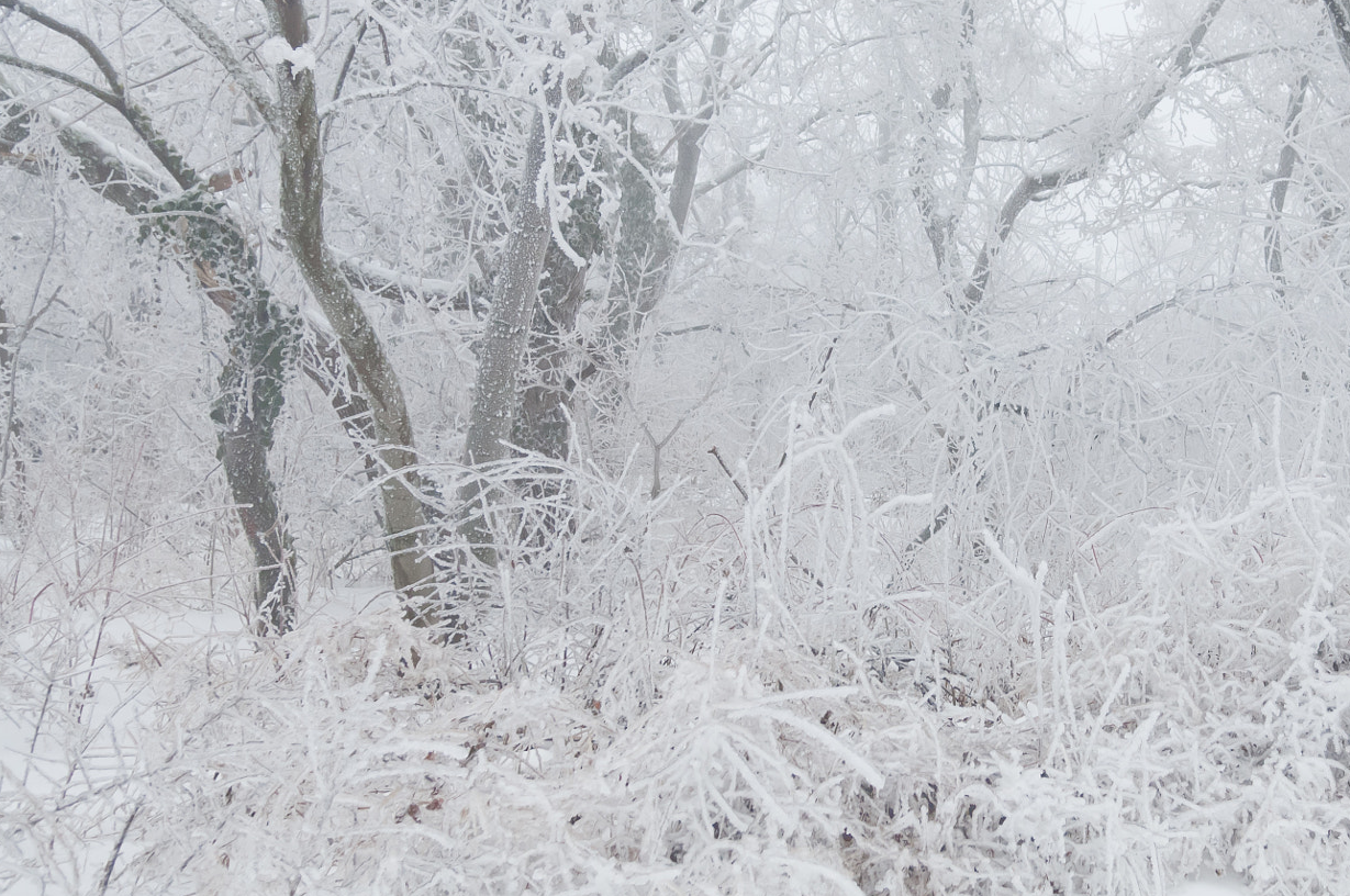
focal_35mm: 50
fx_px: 1873
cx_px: 951
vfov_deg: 26.8
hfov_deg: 39.0
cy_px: 347
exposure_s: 1/80
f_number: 3.5
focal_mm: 20
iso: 320
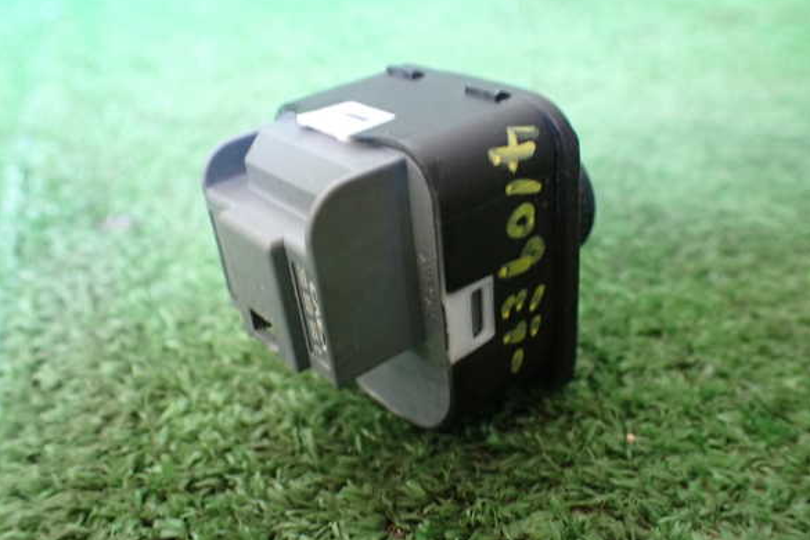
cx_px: 411
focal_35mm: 32
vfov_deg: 41.1
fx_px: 720
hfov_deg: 58.7
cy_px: 269
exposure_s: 1/40
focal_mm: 5.4
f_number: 2.3
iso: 800
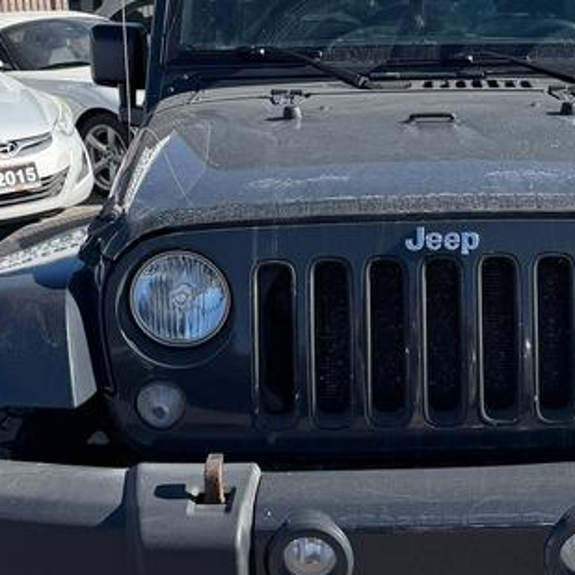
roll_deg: +3.9
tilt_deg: -10.5
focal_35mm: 66
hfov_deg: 25.7
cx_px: 439
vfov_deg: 26.1
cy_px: 268
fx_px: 1240
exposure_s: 1/2907
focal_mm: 6.76
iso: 80
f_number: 1.78
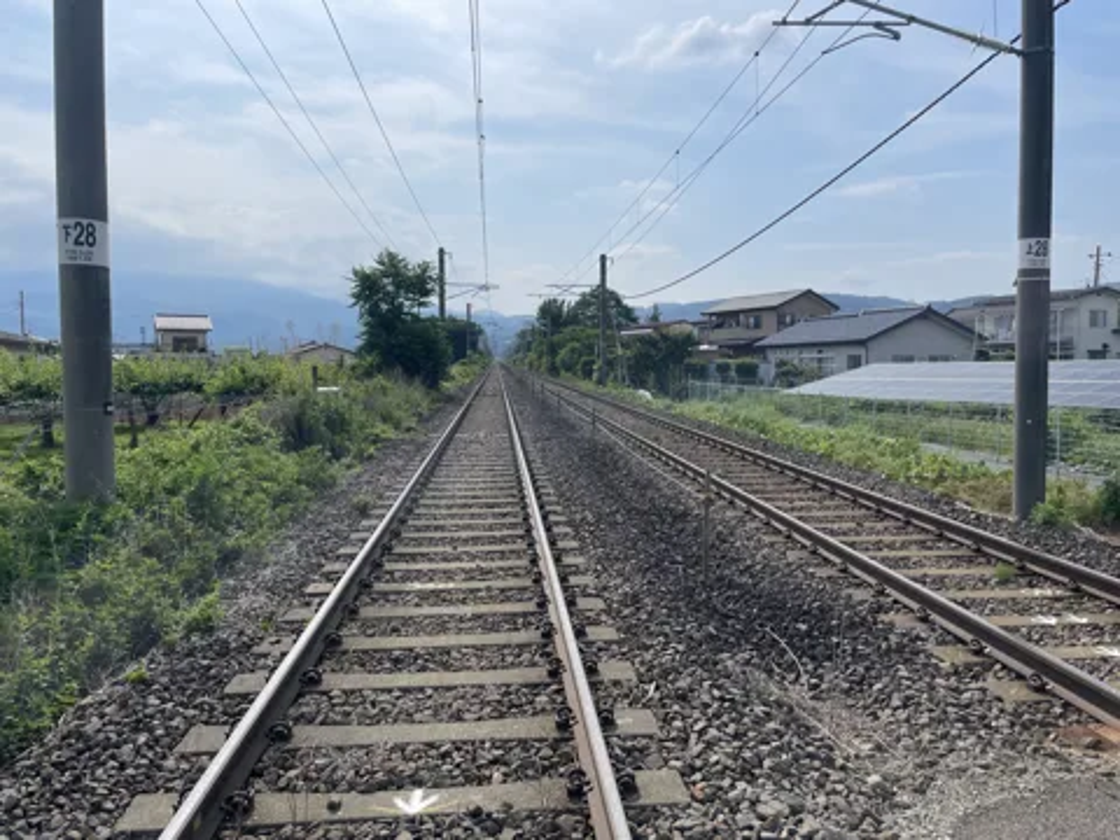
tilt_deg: -4.8
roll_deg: -2.3
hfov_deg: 67.3
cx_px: 560
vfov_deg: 53.1
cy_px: 420
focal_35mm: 26
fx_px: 841
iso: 32
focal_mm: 4.2
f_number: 1.6
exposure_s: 1/6494
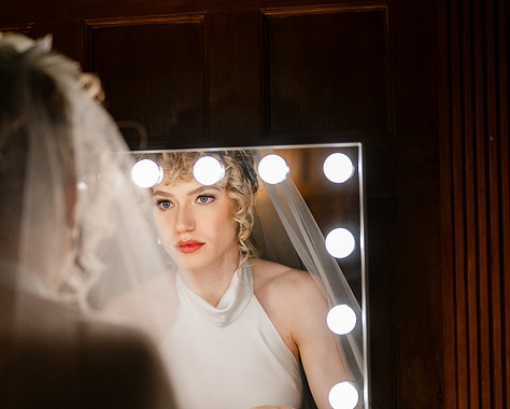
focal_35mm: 86
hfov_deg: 22.2
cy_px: 203
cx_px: 200
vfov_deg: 17.9
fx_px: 1299
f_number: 1.8
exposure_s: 1/320
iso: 250
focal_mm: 50
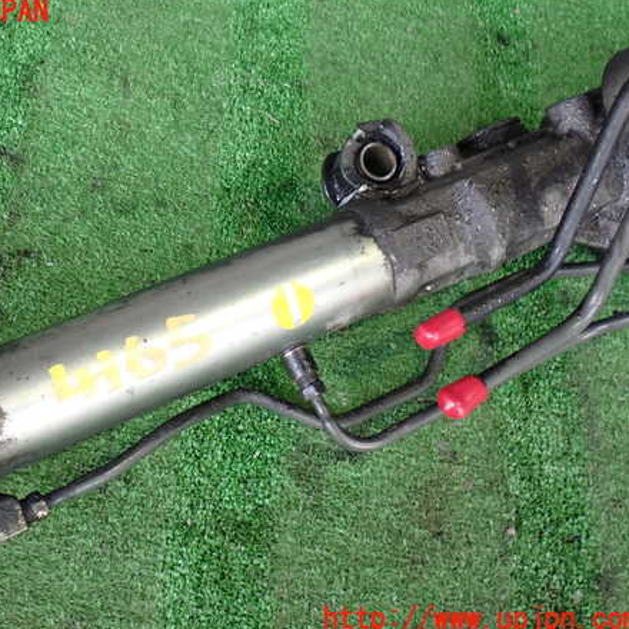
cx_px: 217
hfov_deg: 32.0
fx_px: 1090
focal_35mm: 53
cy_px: 316
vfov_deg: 32.2
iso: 250
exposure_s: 1/40
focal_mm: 7.84
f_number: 2.9
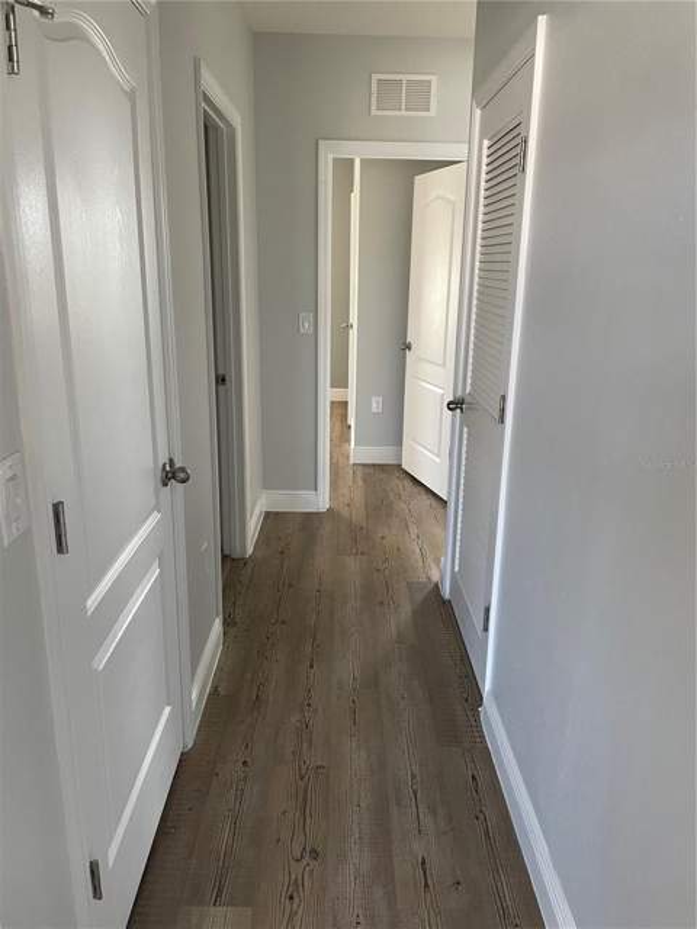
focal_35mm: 26
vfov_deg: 67.3
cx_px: 348
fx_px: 698
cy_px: 464
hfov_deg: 53.1
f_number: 1.6
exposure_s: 1/84
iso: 125
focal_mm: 4.2
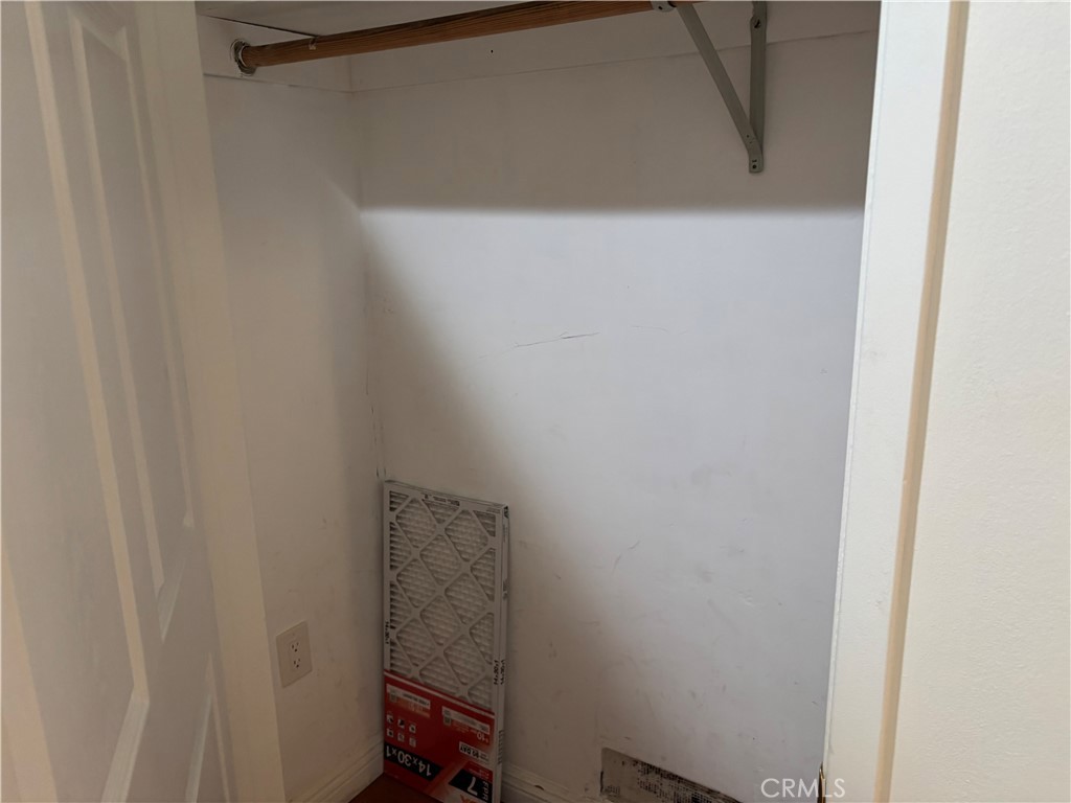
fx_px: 804
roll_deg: +0.8
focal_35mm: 26
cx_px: 536
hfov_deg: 67.3
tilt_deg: -13.7
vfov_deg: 53.1
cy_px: 402
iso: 200
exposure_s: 1/60
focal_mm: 5.96
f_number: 1.6
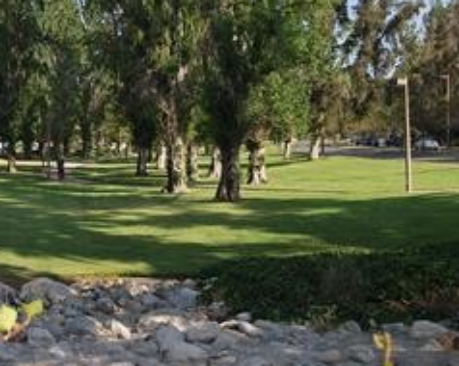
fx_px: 869
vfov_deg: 23.7
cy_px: 127
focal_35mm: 64
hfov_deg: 28.7
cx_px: 66
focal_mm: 24
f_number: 6.3
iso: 100
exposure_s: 1/160
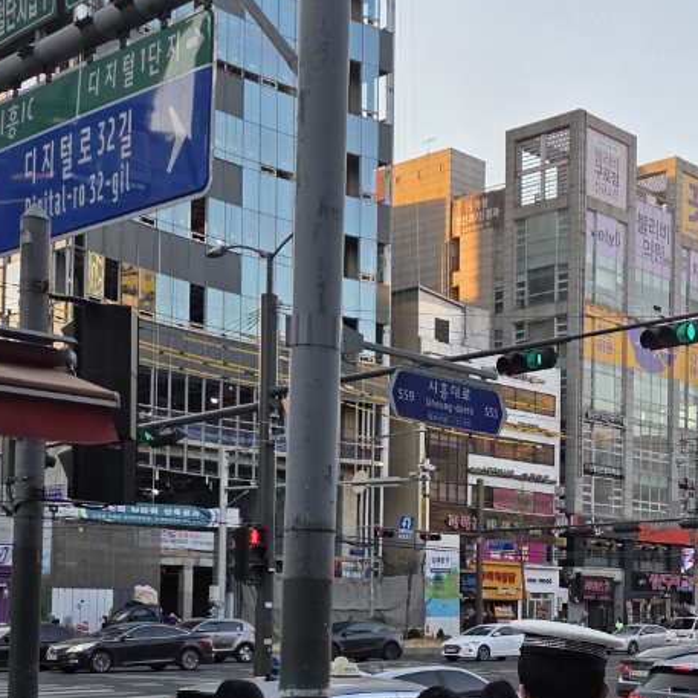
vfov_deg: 29.3
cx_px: 616
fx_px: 1300
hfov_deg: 29.0
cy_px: 574
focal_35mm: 57
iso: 80
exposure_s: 1/554
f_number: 1.8
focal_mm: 5.4
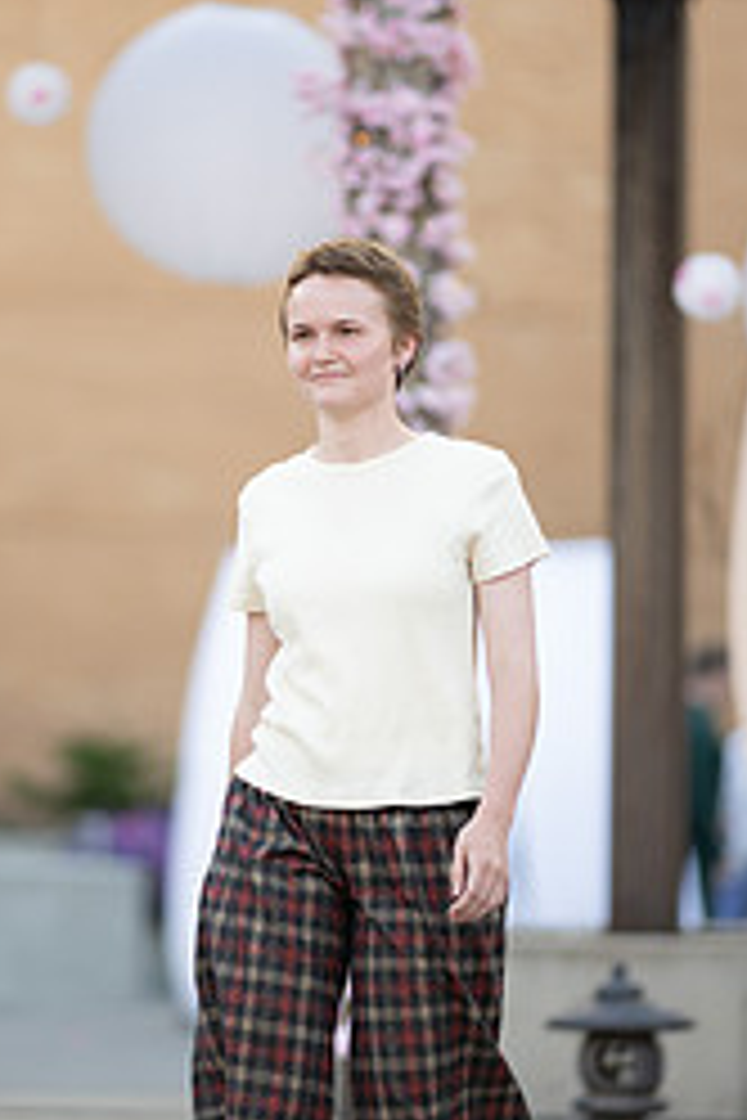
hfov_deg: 7.2
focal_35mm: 190
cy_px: 526
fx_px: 5913
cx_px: 279
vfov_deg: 10.8
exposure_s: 1/1000
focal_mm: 105
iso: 400
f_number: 1.4
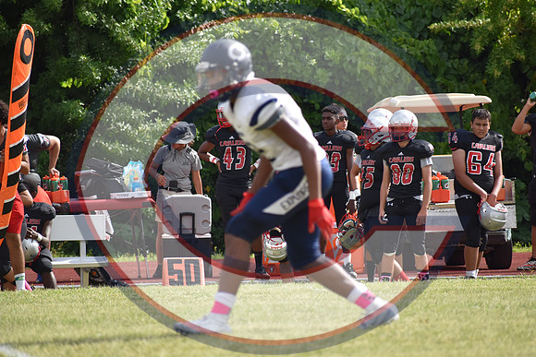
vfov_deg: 3.5
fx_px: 5808
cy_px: 178
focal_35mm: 390
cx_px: 268
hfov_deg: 5.3
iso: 400
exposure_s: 1/1250
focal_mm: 260
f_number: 6
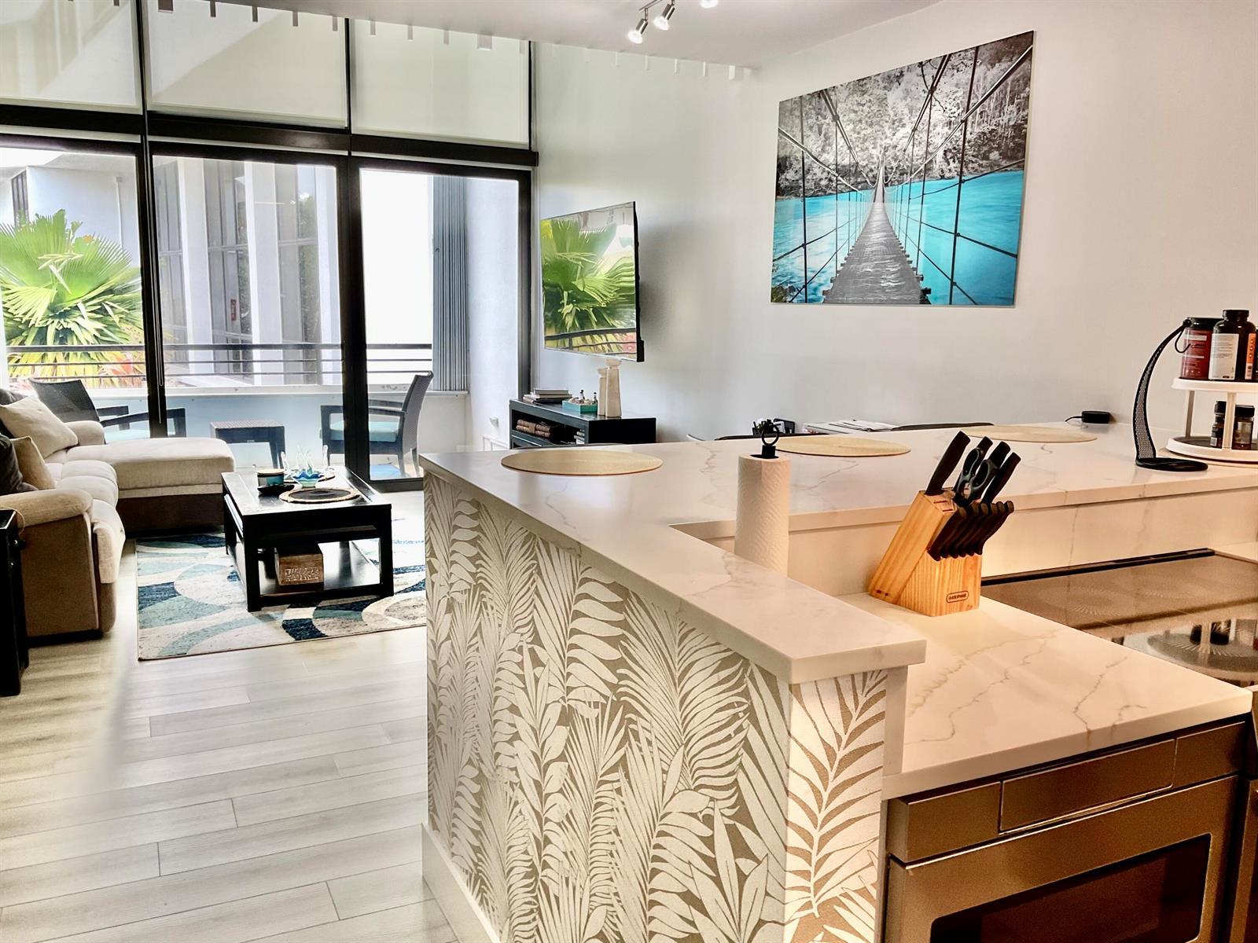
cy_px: 472
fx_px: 1054
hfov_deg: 61.7
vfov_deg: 48.2
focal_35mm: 29
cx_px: 629
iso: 32
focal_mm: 3
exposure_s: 1/60
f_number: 1.8
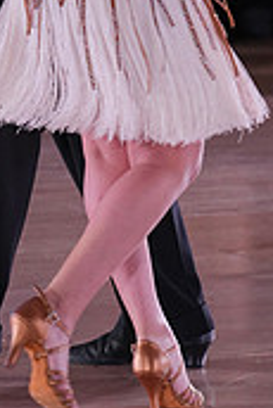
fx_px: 3451
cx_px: -6
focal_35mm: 304
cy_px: -121
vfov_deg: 6.7
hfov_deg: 4.5
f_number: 4
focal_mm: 90
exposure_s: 1/400
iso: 1250
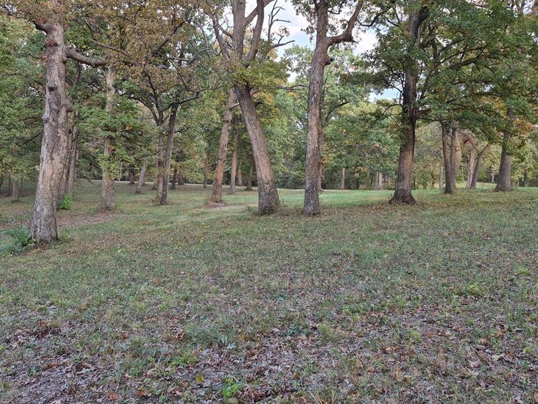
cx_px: 291
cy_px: 154
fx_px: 451
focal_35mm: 29
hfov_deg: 61.6
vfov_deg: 47.8
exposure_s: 1/180
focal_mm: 5.4
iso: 100
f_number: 1.8
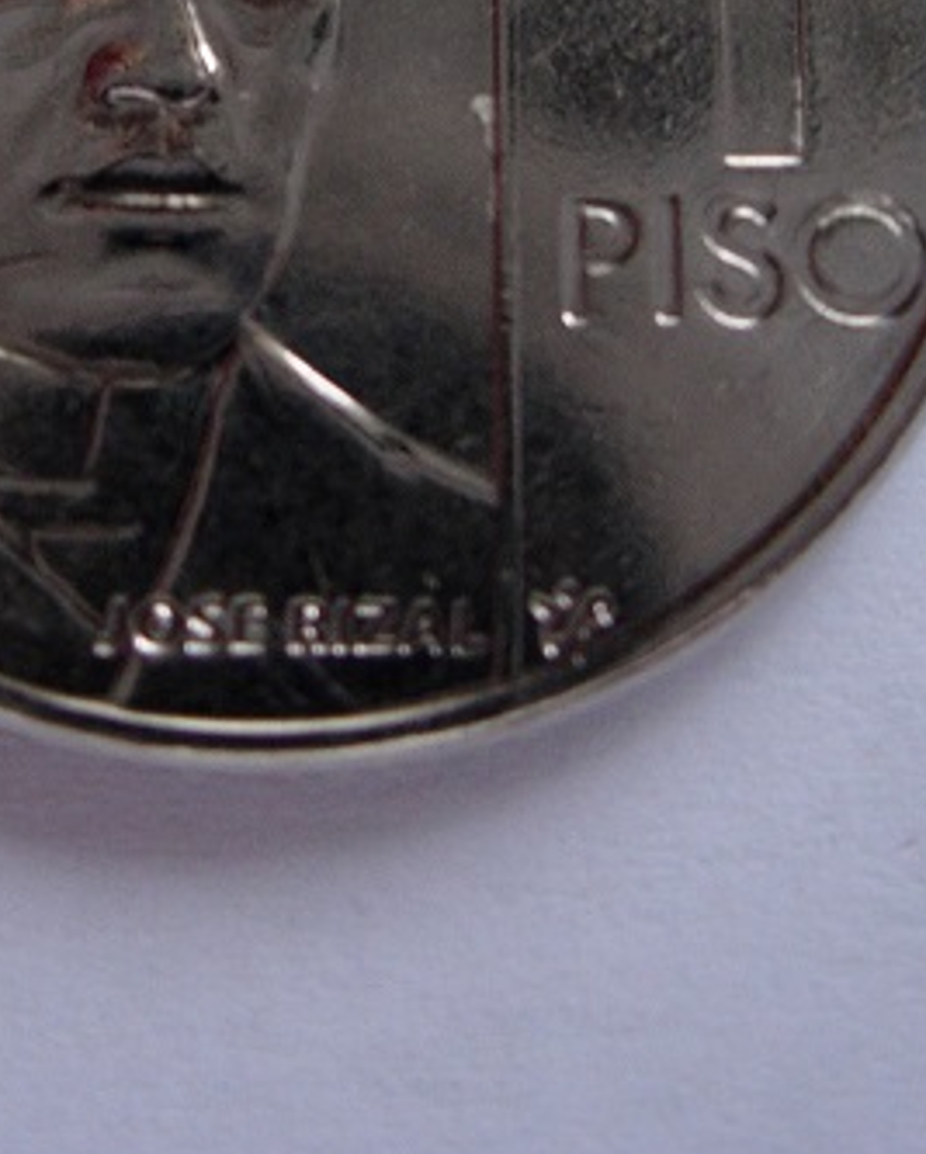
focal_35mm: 101
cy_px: 43
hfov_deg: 15.2
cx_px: 274
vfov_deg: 18.6
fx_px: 3455
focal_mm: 7.8
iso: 86
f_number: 2.8
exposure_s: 1/32
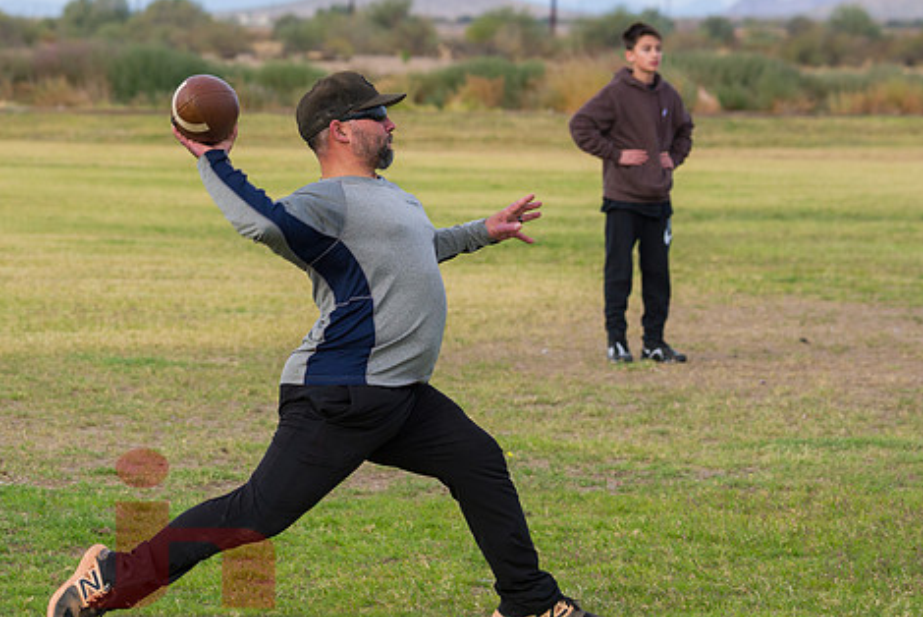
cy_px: 277
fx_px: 6721
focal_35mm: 262
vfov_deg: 5.3
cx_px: 292
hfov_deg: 7.9
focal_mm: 180
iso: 800
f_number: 9
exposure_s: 1/1000
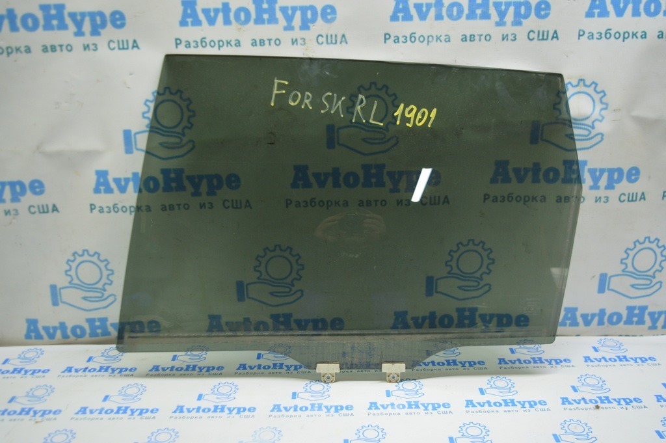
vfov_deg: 36.8
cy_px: 222
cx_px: 333
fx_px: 665
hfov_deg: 53.2
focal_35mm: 36
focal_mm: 24
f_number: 4
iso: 400
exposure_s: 1/40
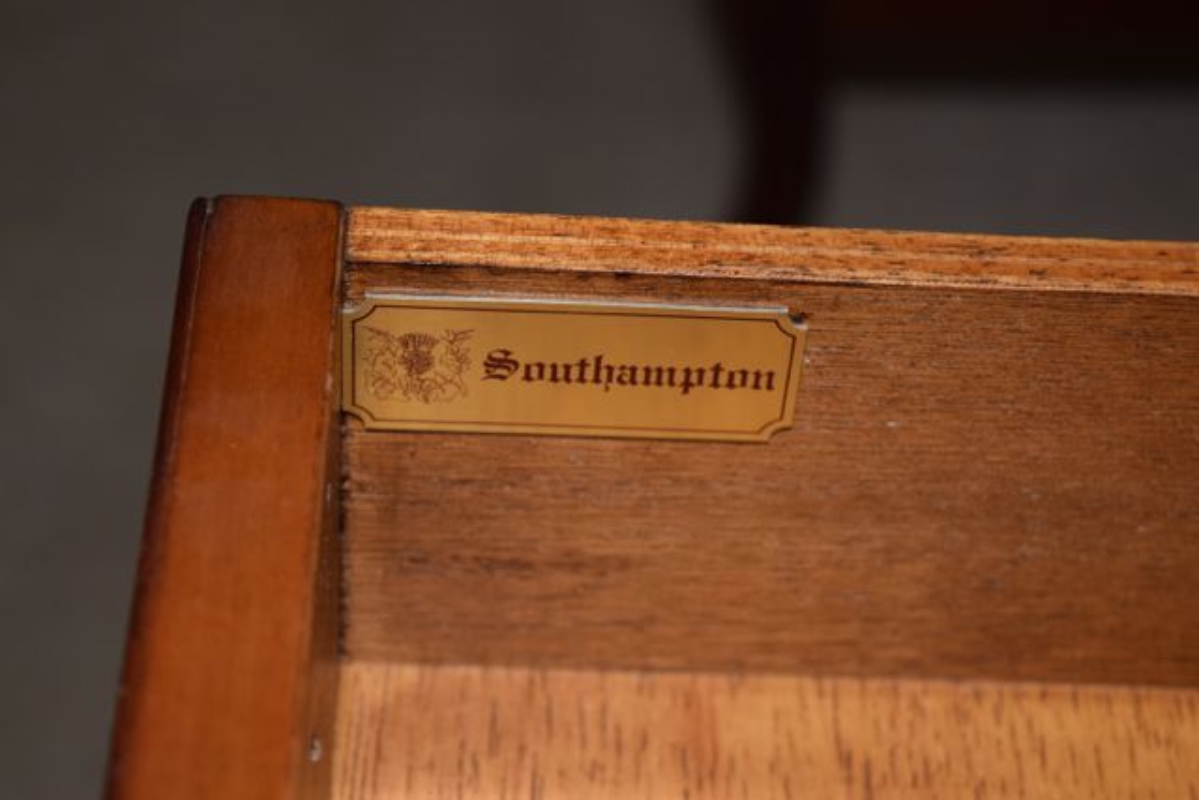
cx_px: 600
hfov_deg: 24.6
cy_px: 400
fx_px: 2748
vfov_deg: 16.6
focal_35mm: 82
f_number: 5.6
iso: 400
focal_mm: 55
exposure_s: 1/125
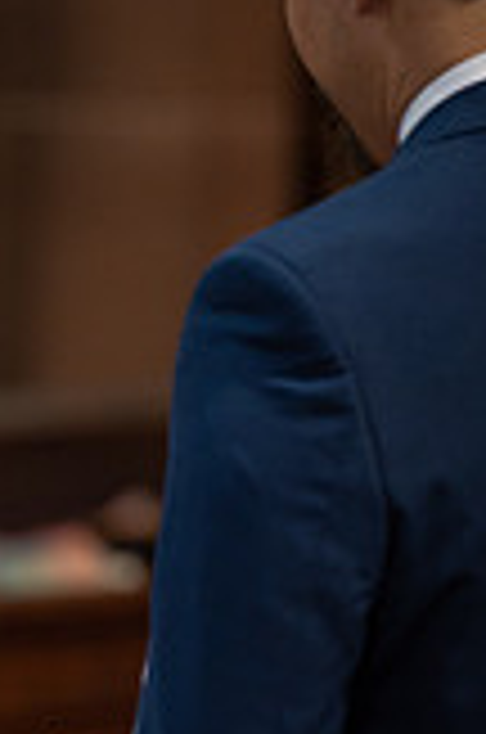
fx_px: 10961
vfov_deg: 3.8
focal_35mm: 539
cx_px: -160
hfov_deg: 2.5
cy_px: 608
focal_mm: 195
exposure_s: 1/125
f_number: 2.8
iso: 1600
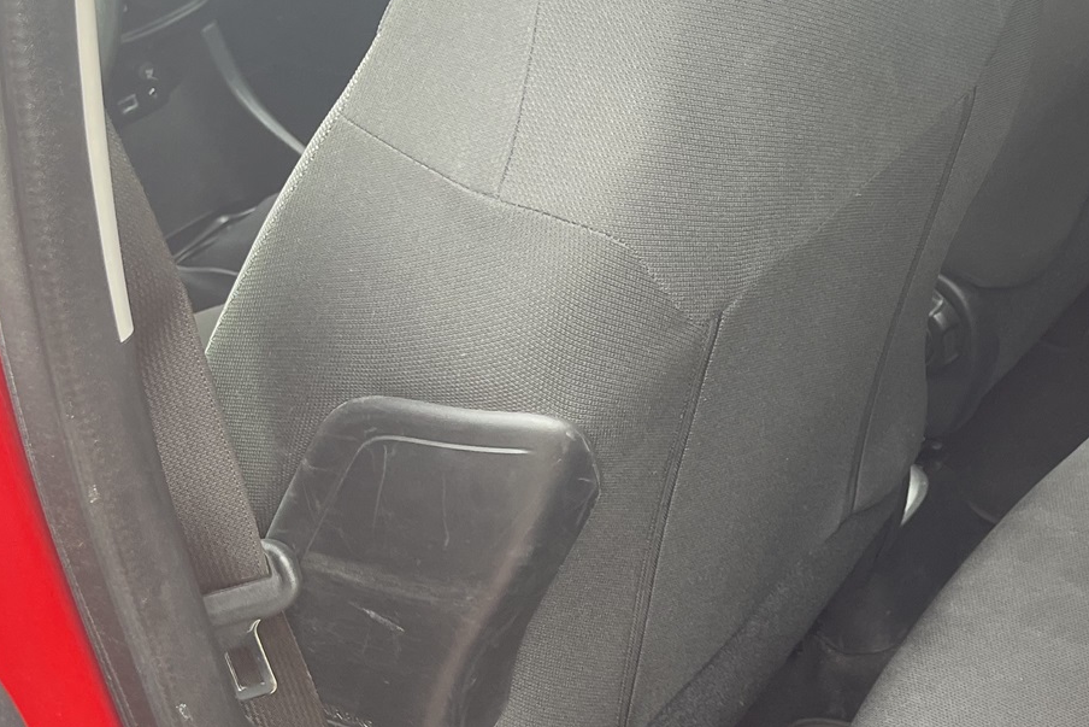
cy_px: 283
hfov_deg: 32.0
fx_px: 1755
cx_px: 1067
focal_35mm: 58
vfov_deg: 23.3
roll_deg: +5.6
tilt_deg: -31.7
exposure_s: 1/121
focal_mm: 5.1
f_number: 1.6
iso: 100
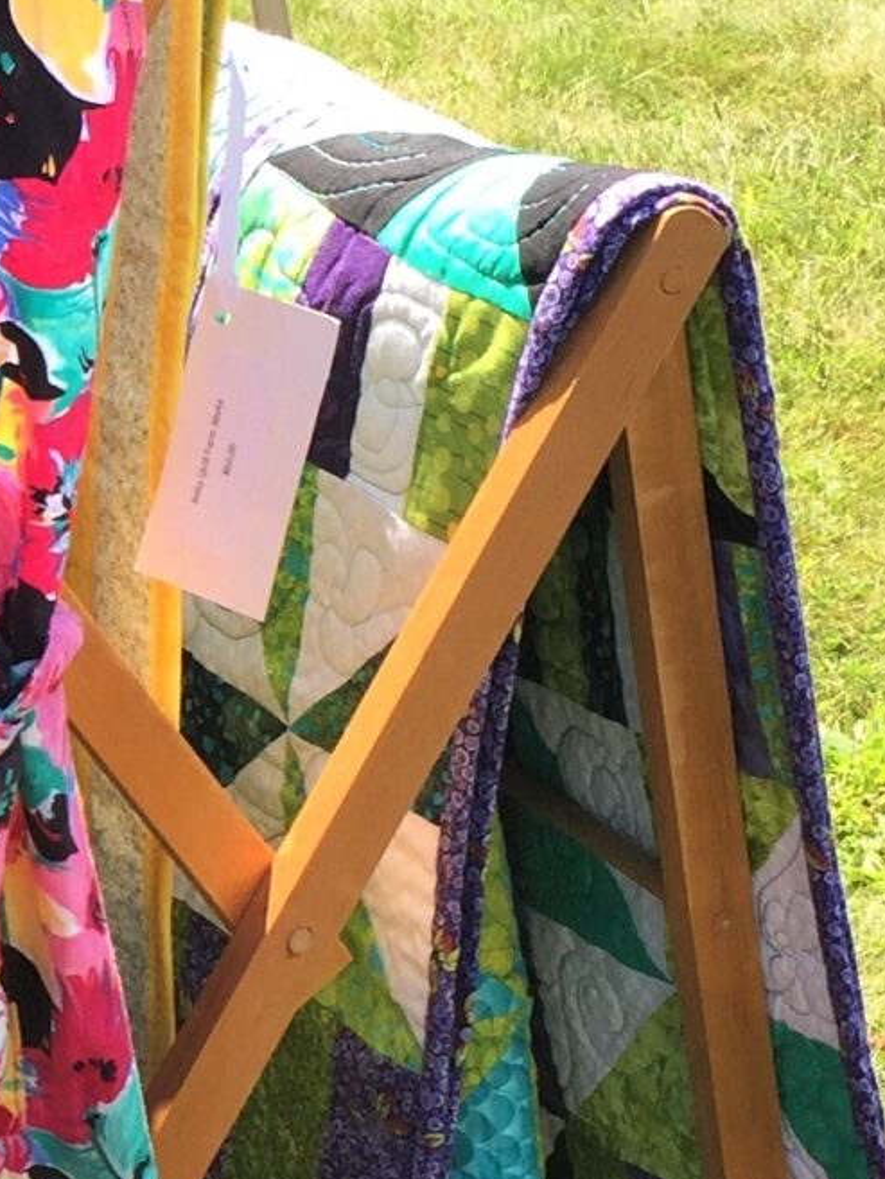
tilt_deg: -24.0
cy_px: 790
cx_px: -368
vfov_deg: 17.4
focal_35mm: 113
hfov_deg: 12.6
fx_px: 3851
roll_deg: +1.6
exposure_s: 1/471
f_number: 2.2
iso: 32
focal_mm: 4.15
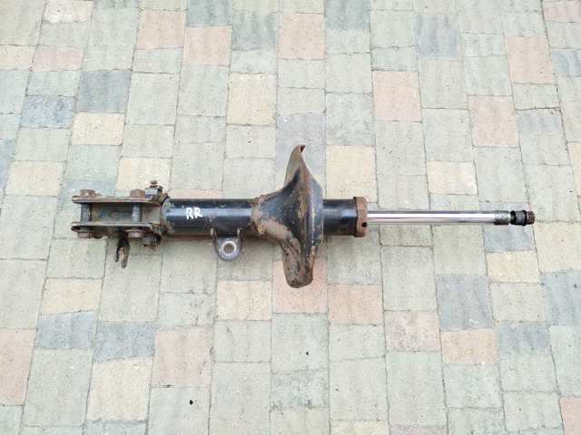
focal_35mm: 24
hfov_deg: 71.6
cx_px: 290
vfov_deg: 56.8
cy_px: 218
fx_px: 403
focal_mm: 5.31
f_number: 1.7
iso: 80
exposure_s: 1/50
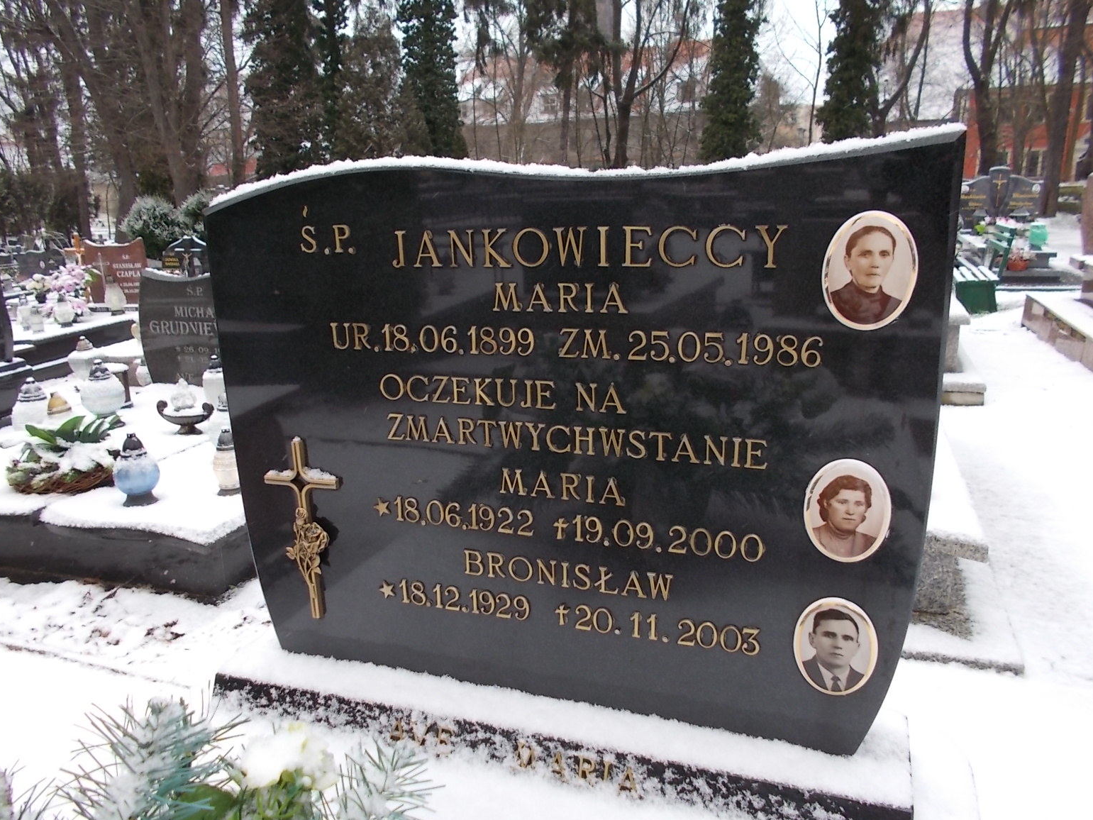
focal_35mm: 27
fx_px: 853
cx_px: 535
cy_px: 414
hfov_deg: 65.3
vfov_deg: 51.4
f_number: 3.2
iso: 80
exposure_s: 1/125
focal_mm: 4.6
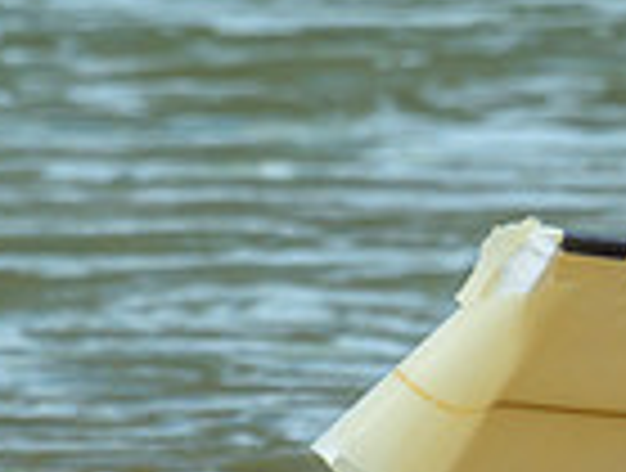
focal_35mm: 4481
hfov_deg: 0.4
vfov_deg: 0.3
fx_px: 81245
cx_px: 1022
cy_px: 623
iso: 720
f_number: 9
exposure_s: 1/2000
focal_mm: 1120
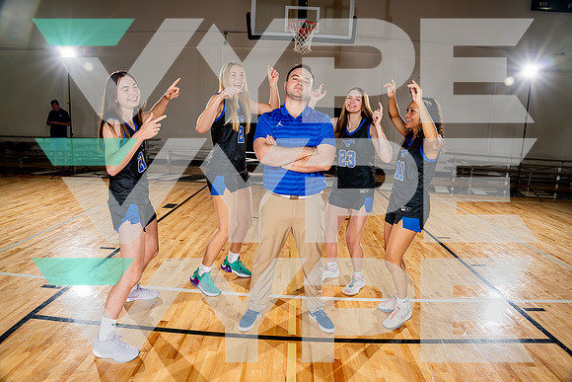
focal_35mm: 23
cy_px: 191
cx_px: 286
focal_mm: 23
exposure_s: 1/250
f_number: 5.6
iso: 200
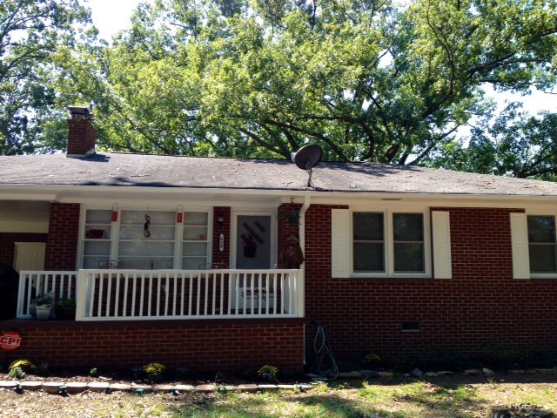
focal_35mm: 35
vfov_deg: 40.7
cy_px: 209
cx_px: 278
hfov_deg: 52.6
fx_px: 563
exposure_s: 1/325
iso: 50
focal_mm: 4.28
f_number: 2.4
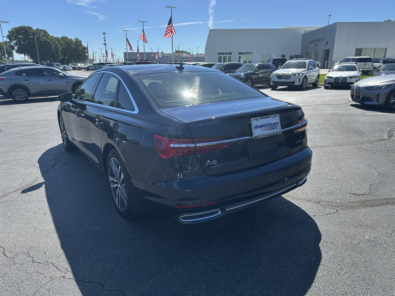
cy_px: 148
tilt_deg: -15.9
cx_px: 198
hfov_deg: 71.6
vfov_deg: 56.8
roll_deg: +0.7
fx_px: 274
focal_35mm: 24
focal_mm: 6.86
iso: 80
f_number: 1.78
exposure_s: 1/3356
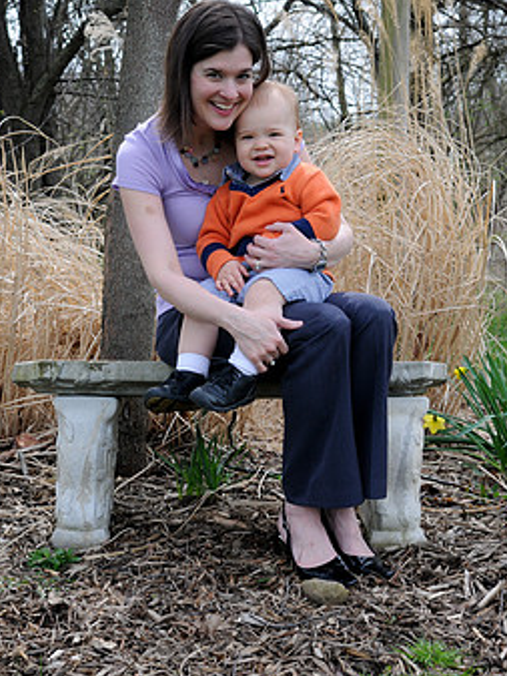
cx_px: 256
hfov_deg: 20.2
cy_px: 321
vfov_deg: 26.7
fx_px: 1425
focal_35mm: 73
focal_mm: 38
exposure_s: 1/250
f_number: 6.3
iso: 200
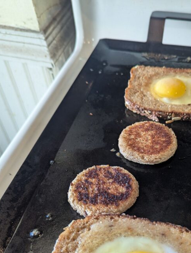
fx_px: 279
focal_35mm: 38
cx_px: 143
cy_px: 187
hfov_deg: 36.9
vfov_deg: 47.3
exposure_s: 1/60
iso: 154
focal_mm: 6.81
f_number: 1.85
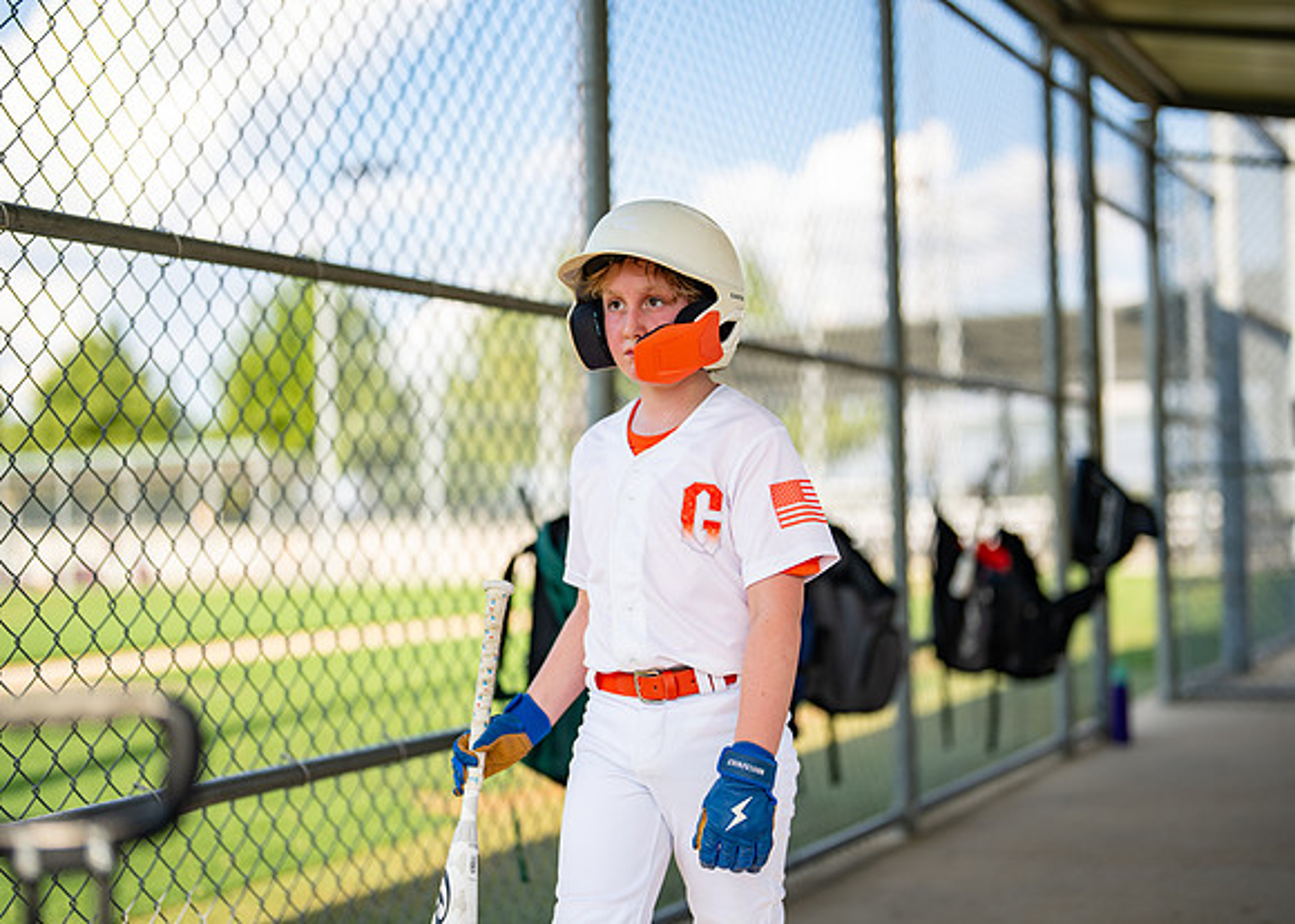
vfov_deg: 26.7
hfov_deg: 36.8
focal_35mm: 53
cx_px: 654
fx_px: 1949
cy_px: 458
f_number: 1.2
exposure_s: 1/2500
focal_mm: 50
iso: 100
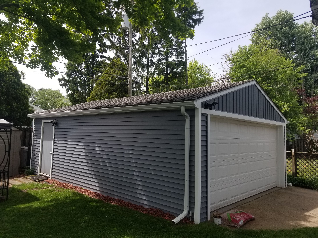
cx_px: 159
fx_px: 239
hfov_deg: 67.3
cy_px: 119
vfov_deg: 53.1
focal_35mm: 26
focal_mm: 4.25
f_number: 1.7
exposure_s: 1/1756
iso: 50
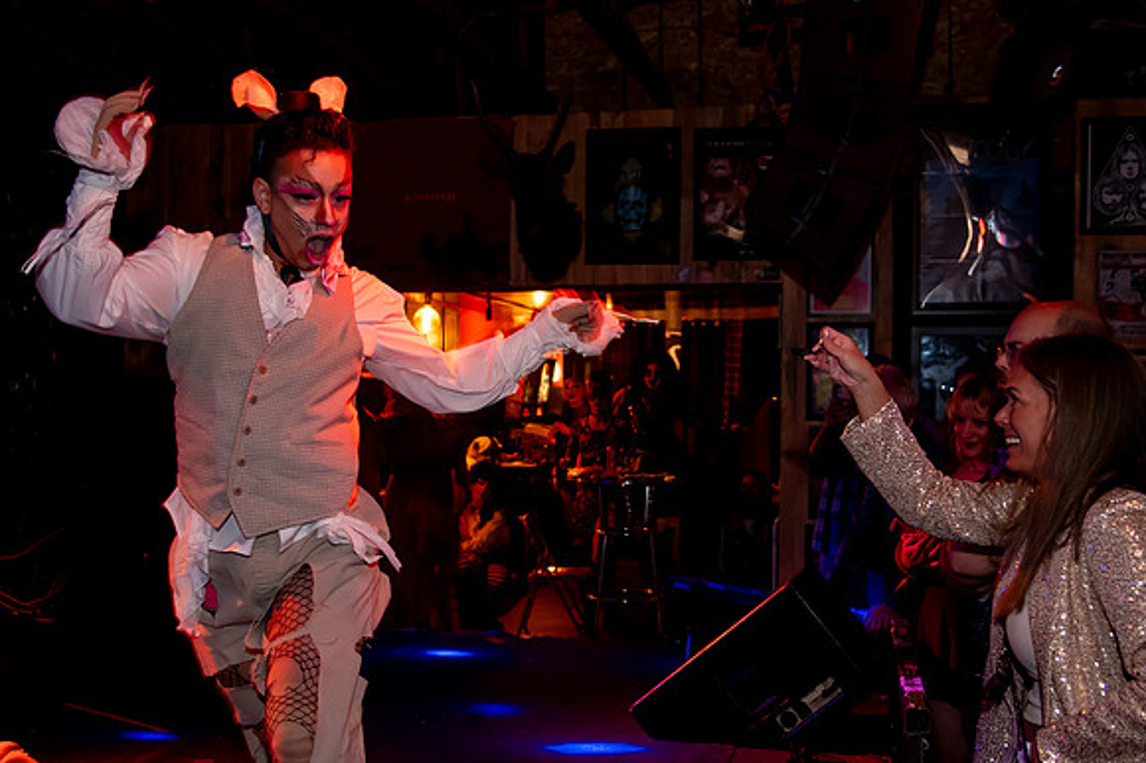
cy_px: 397
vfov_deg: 30.4
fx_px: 1401
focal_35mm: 44
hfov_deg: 44.5
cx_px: 563
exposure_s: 1/100
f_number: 4
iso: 5000
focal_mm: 28
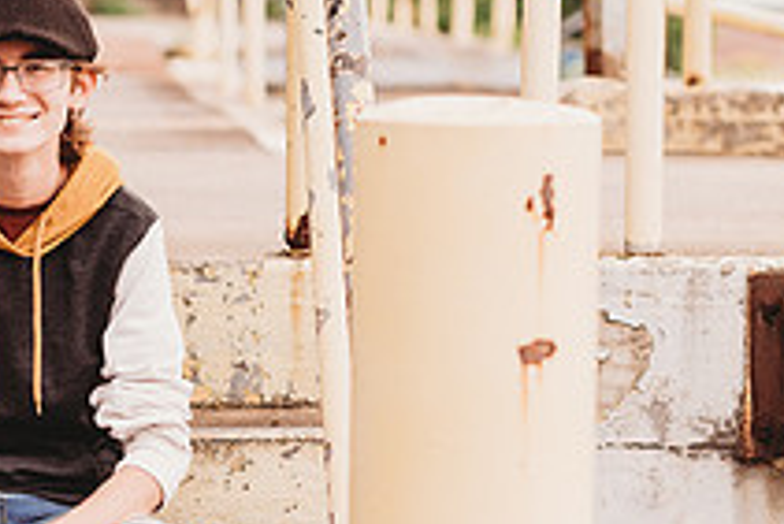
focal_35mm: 246
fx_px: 5361
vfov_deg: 5.6
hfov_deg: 8.3
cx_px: -32
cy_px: 511
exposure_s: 1/250
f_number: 2.8
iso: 100
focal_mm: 85
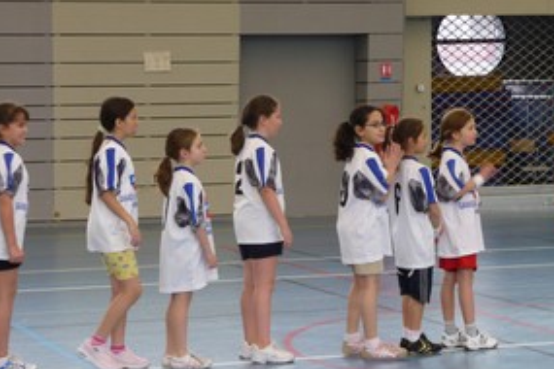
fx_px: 2000
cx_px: 247
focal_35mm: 130
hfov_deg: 15.8
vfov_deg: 10.5
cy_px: 245
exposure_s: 1/40
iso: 160
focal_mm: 15.2
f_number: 4.7
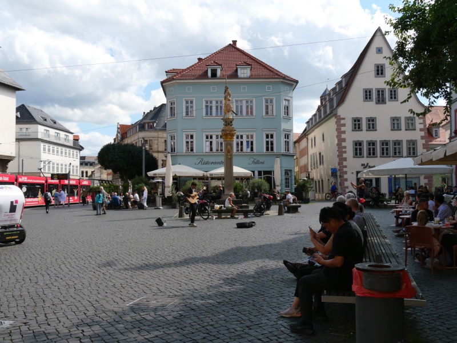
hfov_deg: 54.0
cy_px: 172
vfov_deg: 41.8
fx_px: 449
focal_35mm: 34
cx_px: 228
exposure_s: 1/320
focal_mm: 17
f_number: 7.1
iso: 200
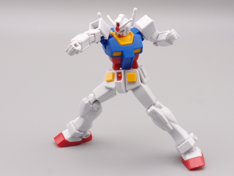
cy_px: 88
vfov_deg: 22.6
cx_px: 117
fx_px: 439
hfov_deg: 29.8
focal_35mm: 65
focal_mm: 14.05
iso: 100
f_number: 8
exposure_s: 1/10
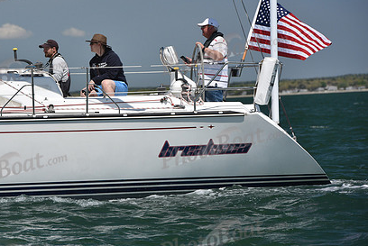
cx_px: 115
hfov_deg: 7.2
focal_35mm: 284
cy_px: 111
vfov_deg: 4.9
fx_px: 2906
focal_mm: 200
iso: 320
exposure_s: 1/800
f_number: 8
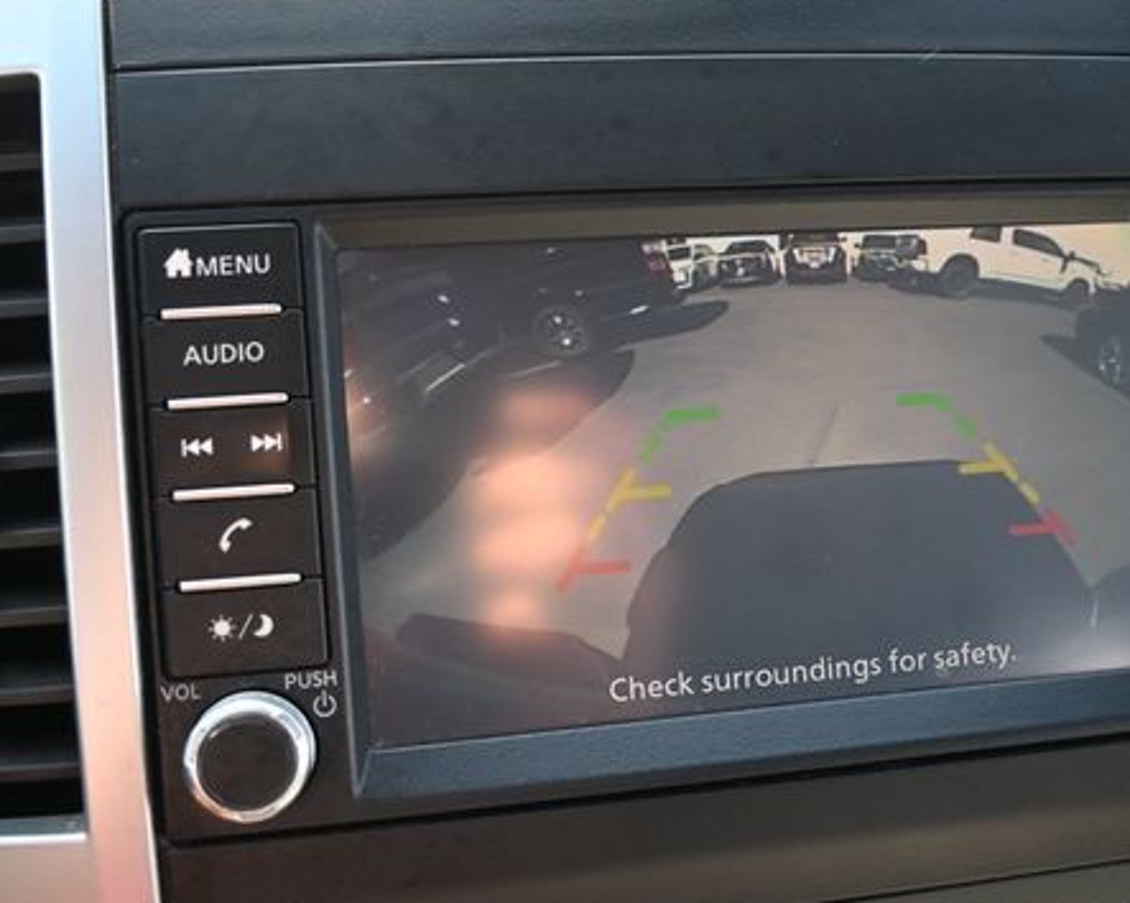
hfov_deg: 42.9
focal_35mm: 43
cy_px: 464
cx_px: 691
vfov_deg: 35.1
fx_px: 1427
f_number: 4
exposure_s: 1/125
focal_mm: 21
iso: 400
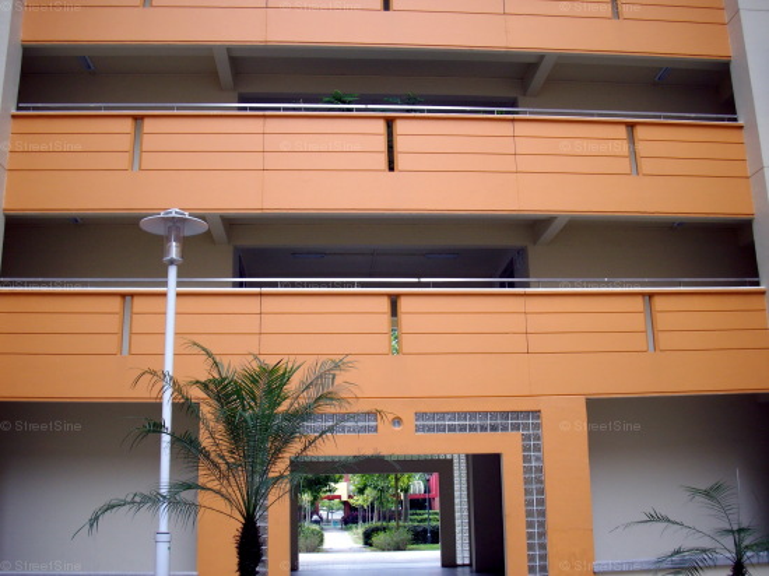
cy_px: 288
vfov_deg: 38.6
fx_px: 822
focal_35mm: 37
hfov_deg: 50.2
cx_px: 384
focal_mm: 6.2
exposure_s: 1/125
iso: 96
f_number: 2.8
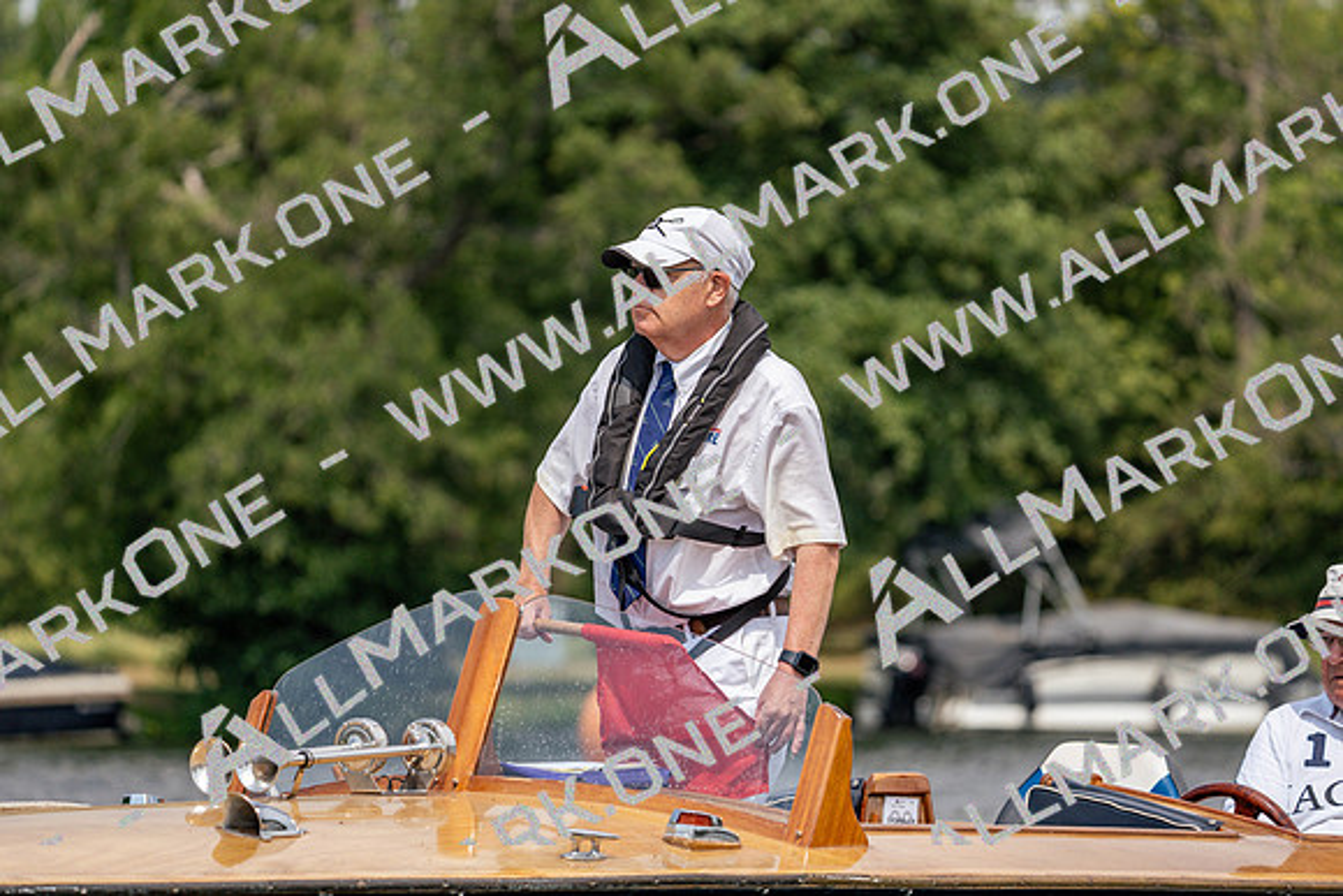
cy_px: 448
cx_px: 672
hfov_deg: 8.1
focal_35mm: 255
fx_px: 9515
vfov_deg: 5.4
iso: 320
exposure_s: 1/1600
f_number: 5.6
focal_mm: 255
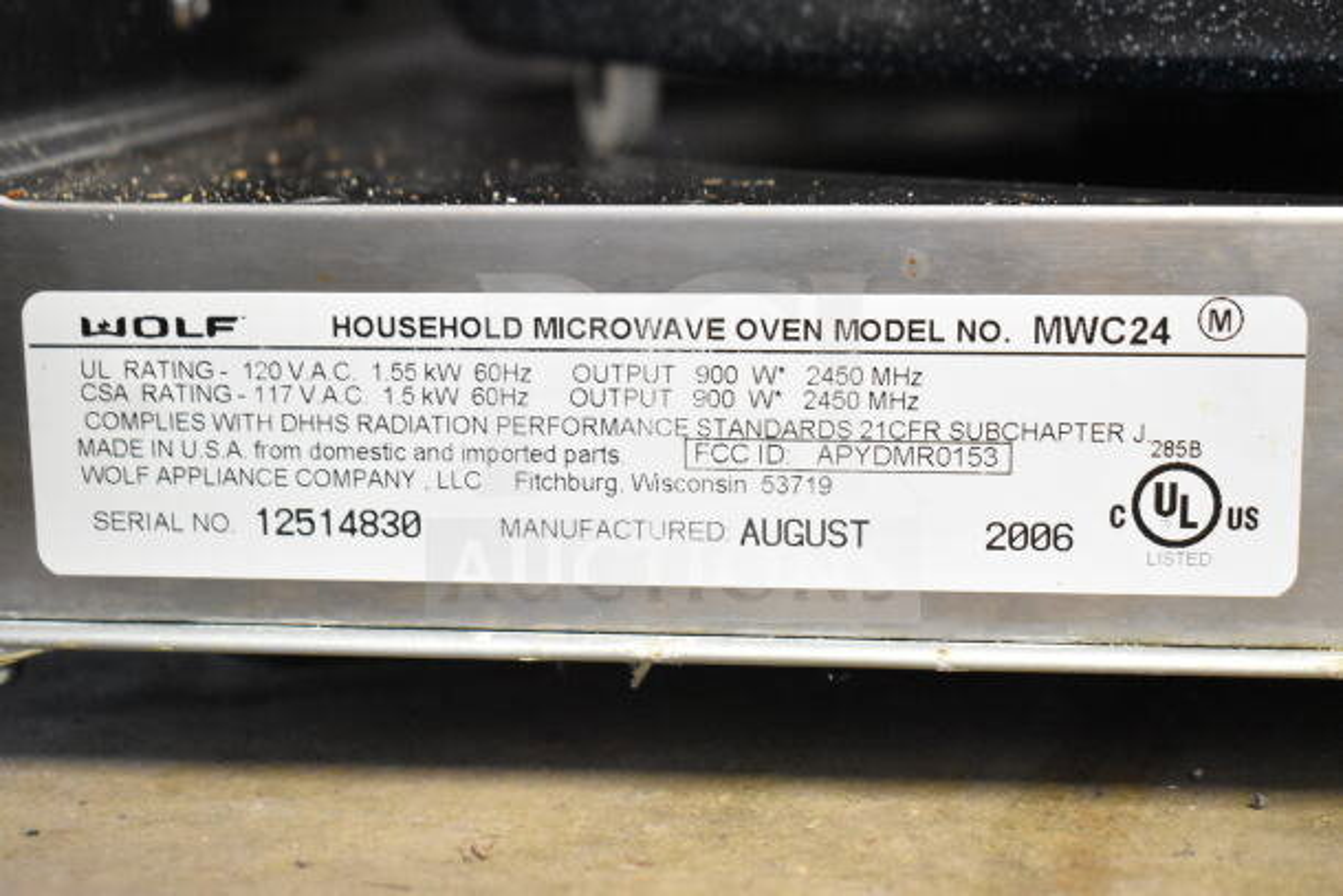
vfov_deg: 22.6
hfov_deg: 33.4
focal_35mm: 60
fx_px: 2239
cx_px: 672
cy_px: 448
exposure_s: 1/60
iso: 7200
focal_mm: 40
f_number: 5
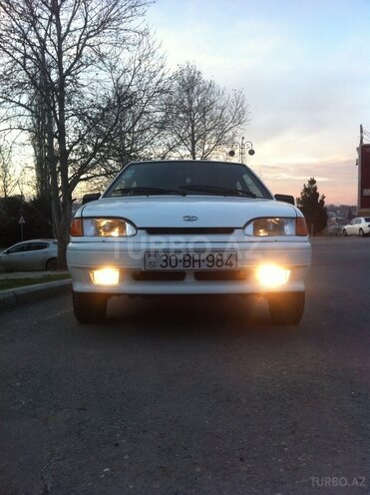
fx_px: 500
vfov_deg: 52.7
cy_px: 248
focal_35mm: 35
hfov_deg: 40.6
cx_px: 185
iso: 80
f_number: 2.8
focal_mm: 3.85
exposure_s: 1/60
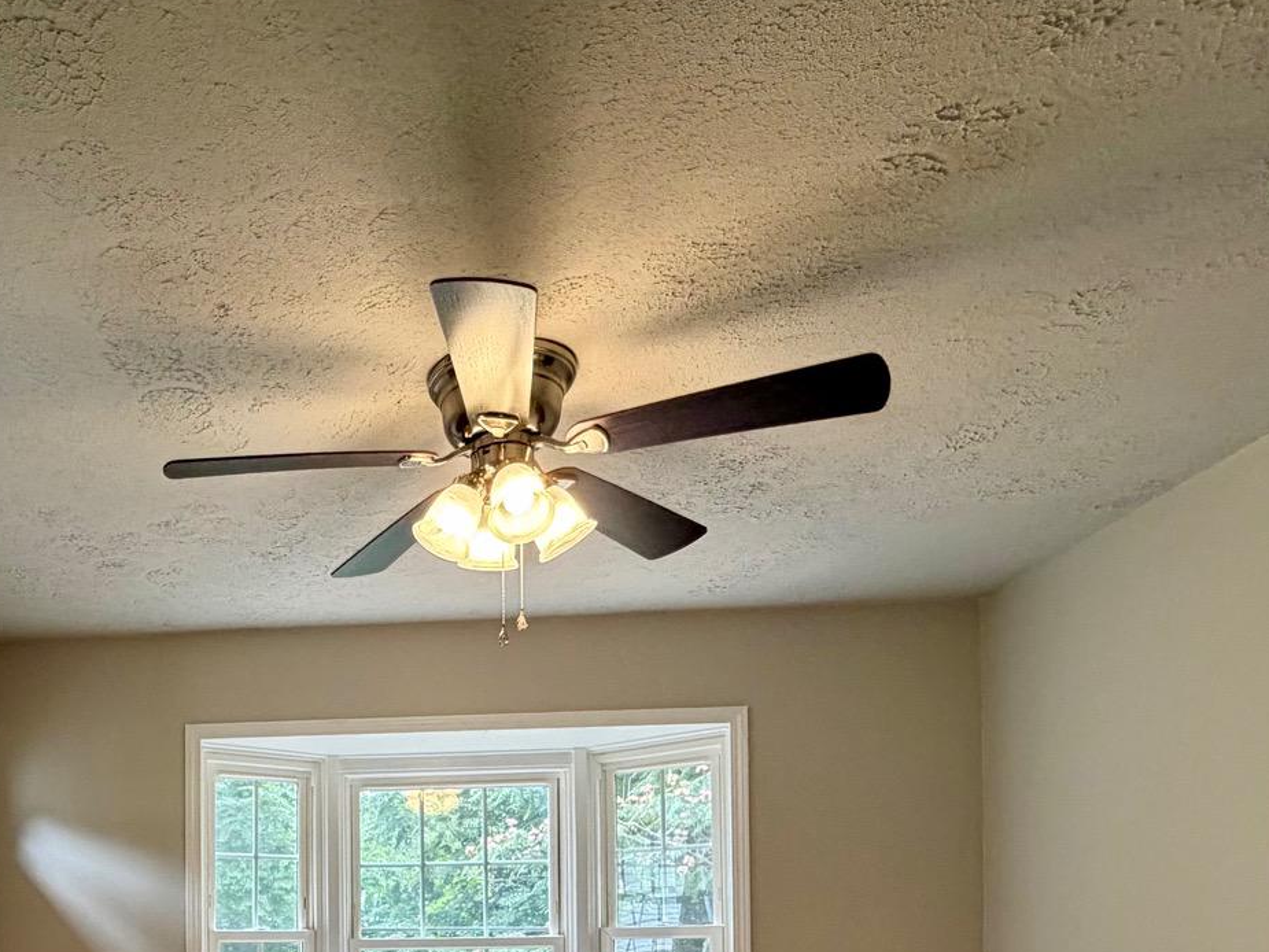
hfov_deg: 54.6
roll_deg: +1.2
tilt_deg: +0.0
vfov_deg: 40.5
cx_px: 268
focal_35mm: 31
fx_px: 1137
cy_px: 927
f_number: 2.2
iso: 200
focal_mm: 2.22
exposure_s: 1/120
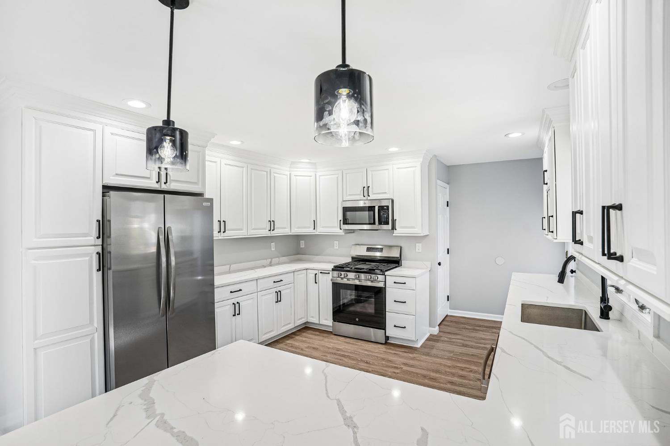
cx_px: 335
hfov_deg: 96.8
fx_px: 298
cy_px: 223
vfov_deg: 73.7
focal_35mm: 16
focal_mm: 16
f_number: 8
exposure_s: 1/30
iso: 160
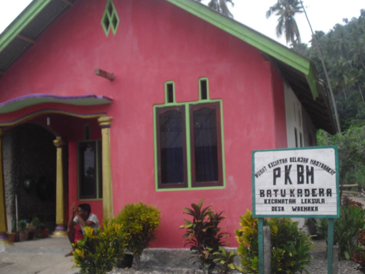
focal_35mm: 46
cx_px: 190
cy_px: 148
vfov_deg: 31.5
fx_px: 485
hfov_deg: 41.2
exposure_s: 1/200
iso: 100
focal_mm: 6.3
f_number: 3.1
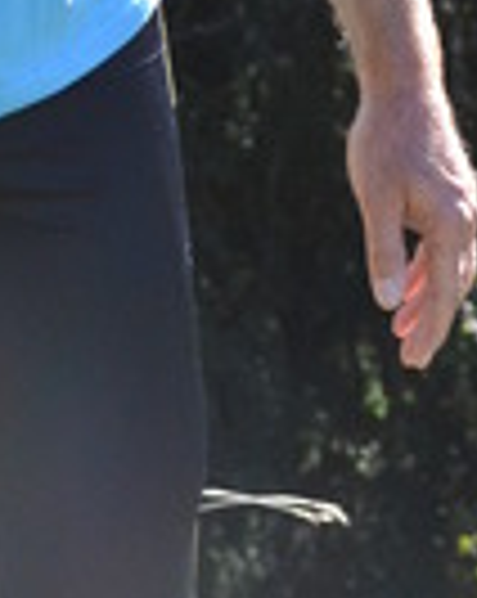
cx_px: -182
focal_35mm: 358
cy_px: -196
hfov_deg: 4.3
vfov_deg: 5.4
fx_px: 6326
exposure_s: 1/500
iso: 640
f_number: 5.3
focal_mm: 45
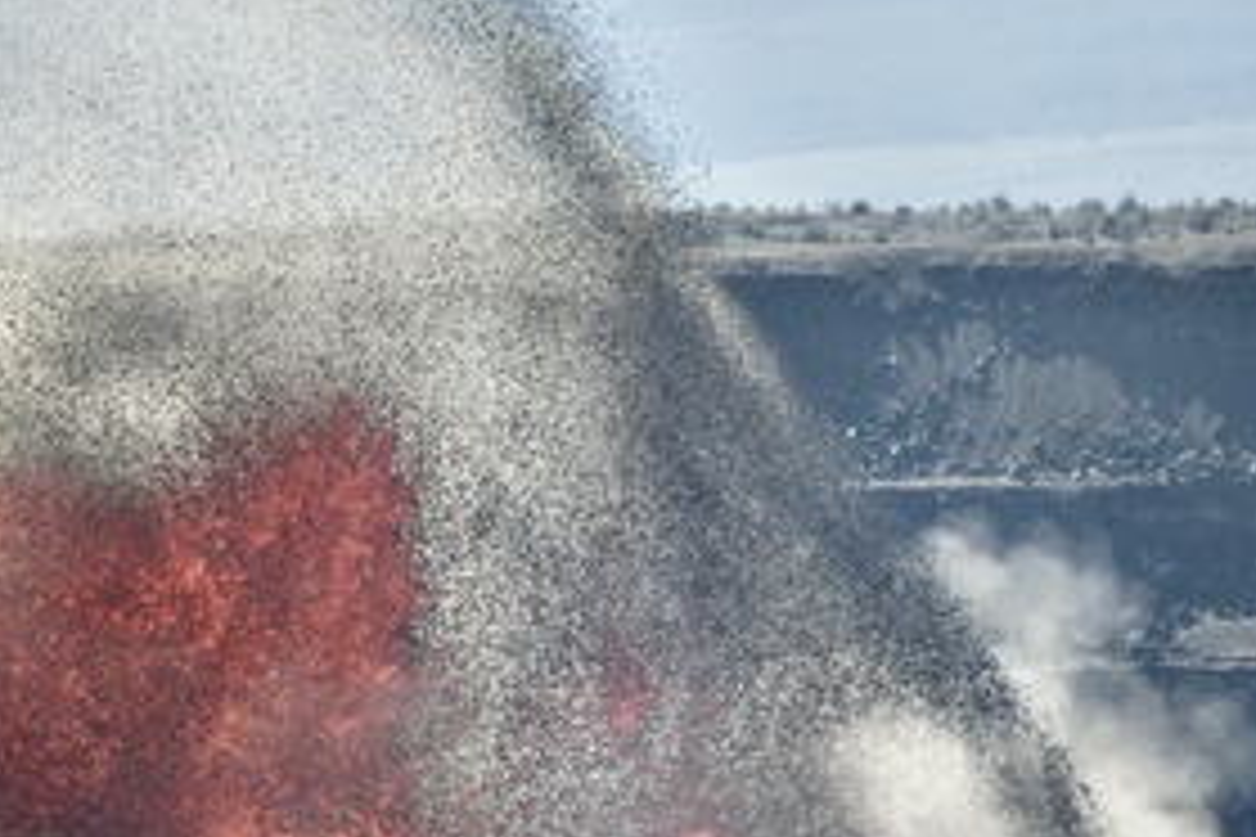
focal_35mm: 452
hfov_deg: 4.6
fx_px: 15769
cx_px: 68
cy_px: 749
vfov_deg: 3.0
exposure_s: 1/1250
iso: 200
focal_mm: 150
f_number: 8
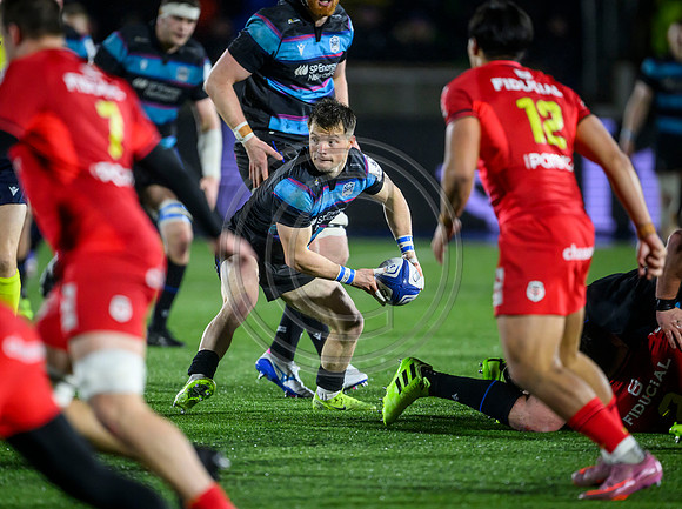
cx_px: 343
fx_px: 9890
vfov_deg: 2.9
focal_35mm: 503
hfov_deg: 3.9
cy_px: 297
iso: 4000
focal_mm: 400
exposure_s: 1/1600
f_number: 3.2
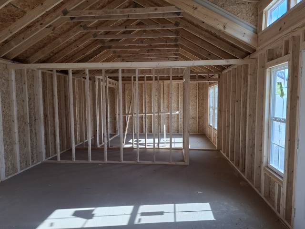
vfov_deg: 58.9
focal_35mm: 23
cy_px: 114
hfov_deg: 73.9
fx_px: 203
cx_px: 152
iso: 50
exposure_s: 1/260
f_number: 1.8
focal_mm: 5.54
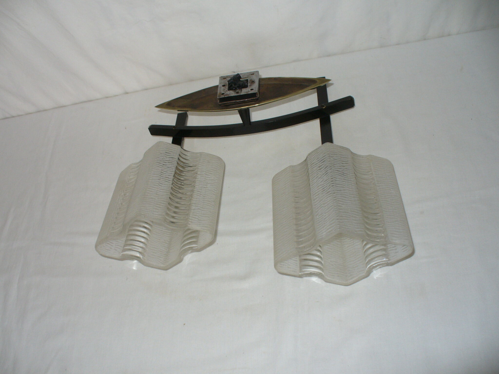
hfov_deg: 50.1
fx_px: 533
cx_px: 250
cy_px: 187
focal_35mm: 37
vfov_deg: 38.7
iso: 100
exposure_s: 1/30
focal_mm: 6.1
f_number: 2.8
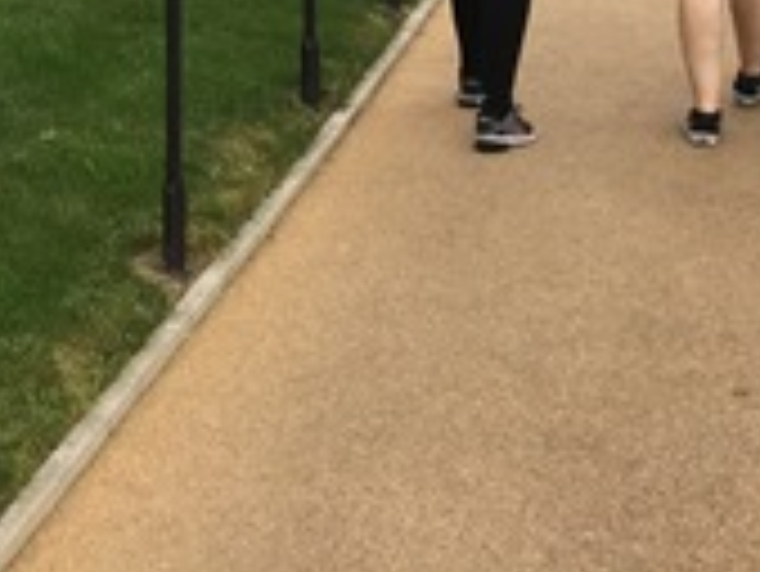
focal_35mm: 104
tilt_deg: -4.2
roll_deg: -1.0
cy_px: -441
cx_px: 187
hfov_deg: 18.8
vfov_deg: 13.0
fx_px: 2285
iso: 25
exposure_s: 1/785
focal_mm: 4.15
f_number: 2.2
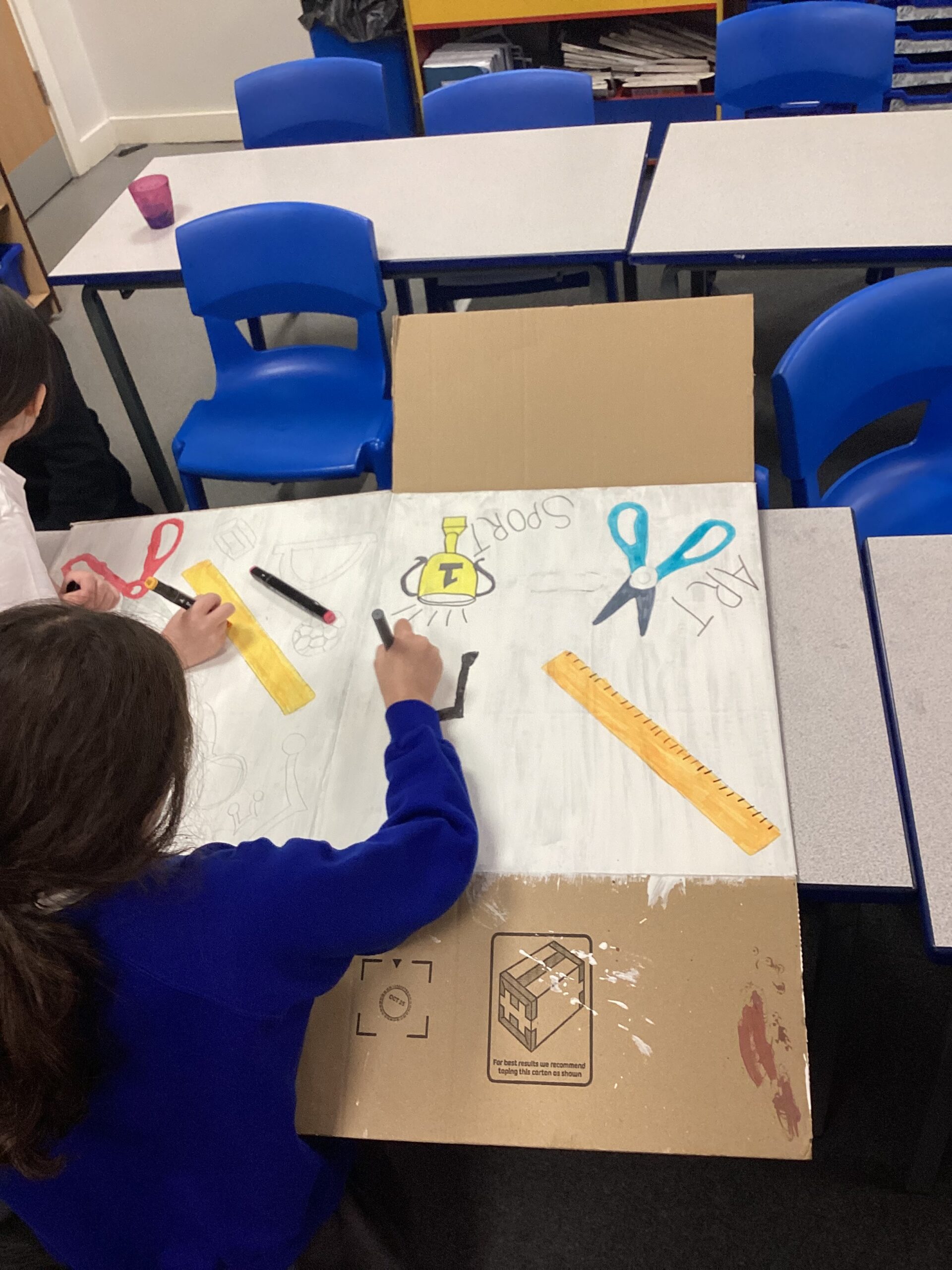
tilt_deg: -44.0
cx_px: 476
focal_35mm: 31
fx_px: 1137
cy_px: 635
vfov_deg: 58.4
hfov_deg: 45.4
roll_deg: +10.8
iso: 64
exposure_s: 1/60
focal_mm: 3.3
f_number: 2.4
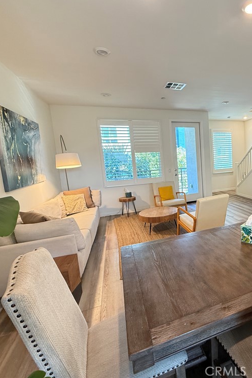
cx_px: 209
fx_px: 210
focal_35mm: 20
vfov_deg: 84.0
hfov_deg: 56.4
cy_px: 184
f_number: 2.2
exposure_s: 1/60
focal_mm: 2.22
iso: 400
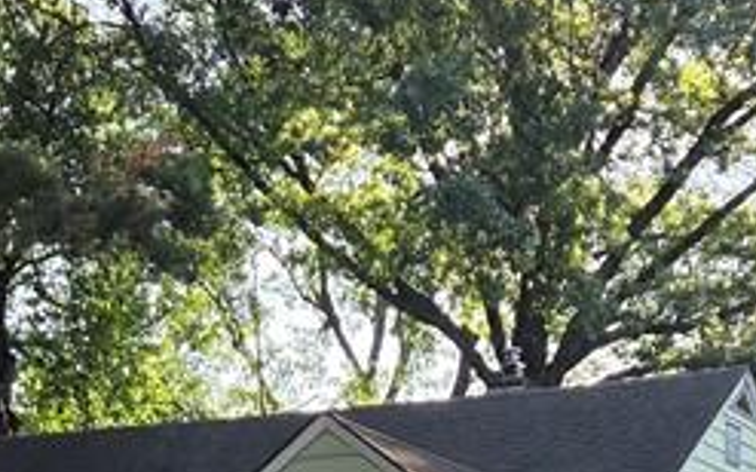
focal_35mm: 101
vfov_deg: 11.8
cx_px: 456
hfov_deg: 20.6
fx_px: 2080
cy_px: 889
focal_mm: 5.4
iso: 80
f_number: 1.8
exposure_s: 1/551
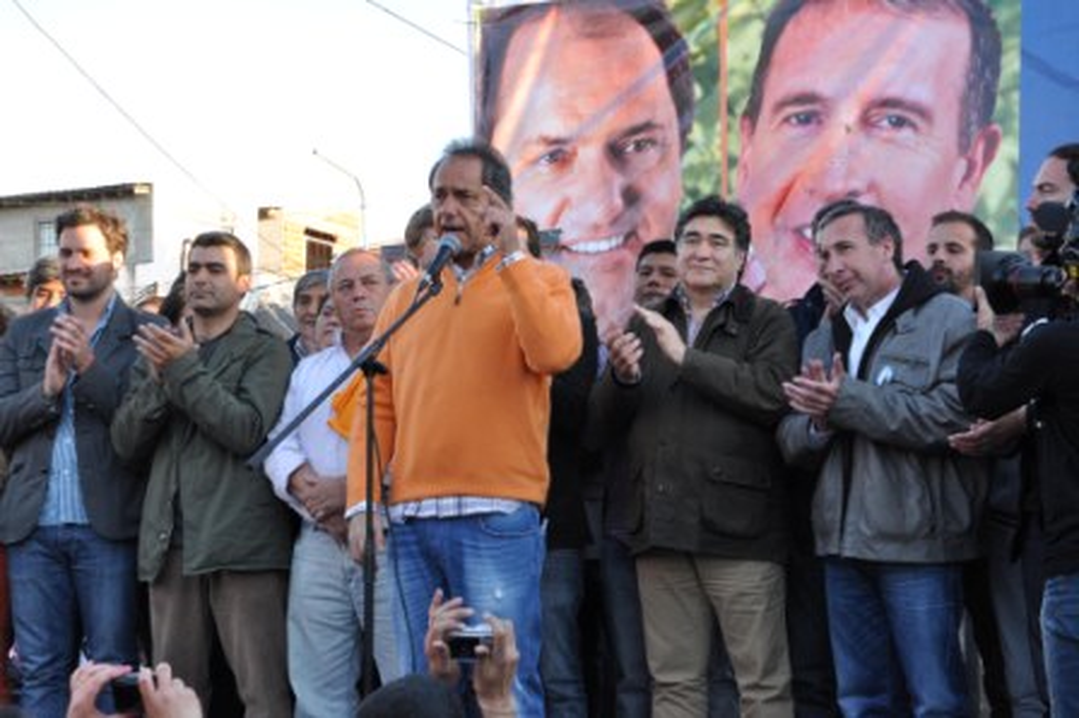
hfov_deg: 31.9
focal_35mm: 63
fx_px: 1887
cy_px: 359
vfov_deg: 21.5
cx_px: 540
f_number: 8
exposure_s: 1/100
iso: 400
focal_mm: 42
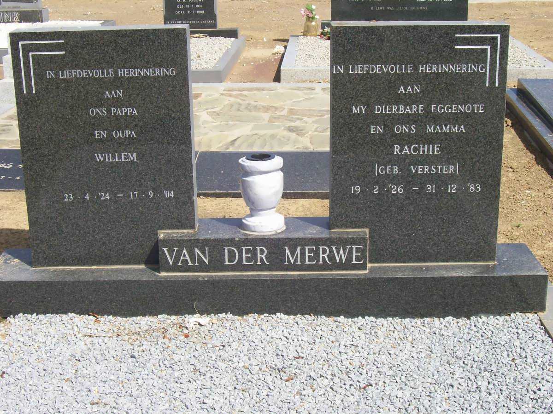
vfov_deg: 26.1
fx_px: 895
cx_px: 276
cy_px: 207
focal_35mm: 56
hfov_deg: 34.3
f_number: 6
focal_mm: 9.4
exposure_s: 1/397
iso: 80
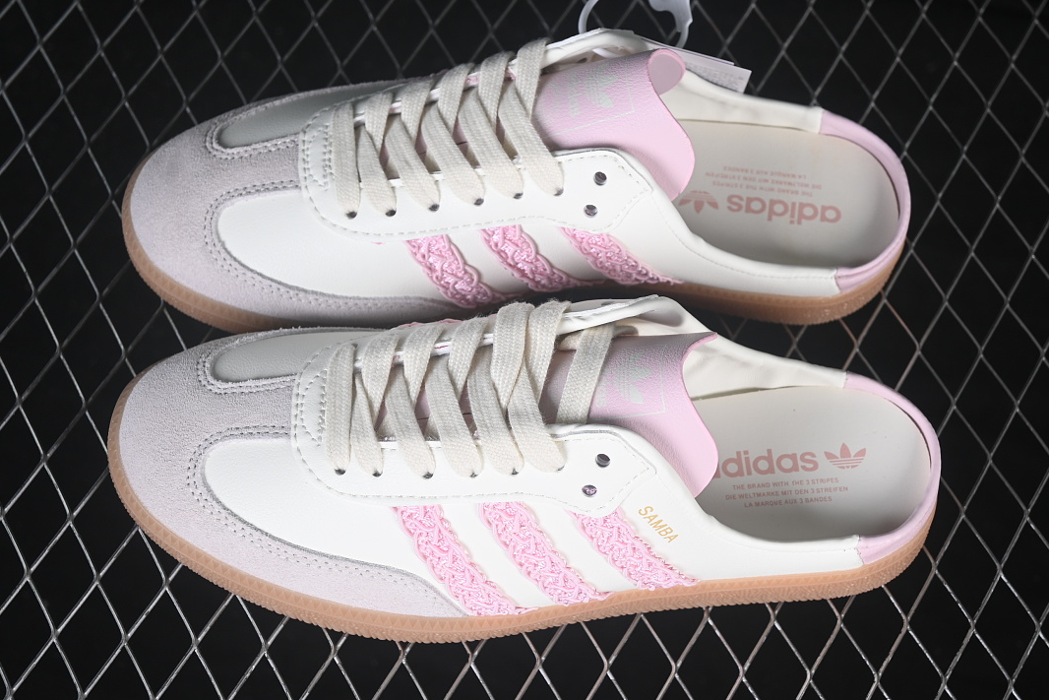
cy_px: 349
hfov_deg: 26.6
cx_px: 525
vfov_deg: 18.0
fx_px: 2215
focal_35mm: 76
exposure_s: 1/80
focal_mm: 50
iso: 160
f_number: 7.1
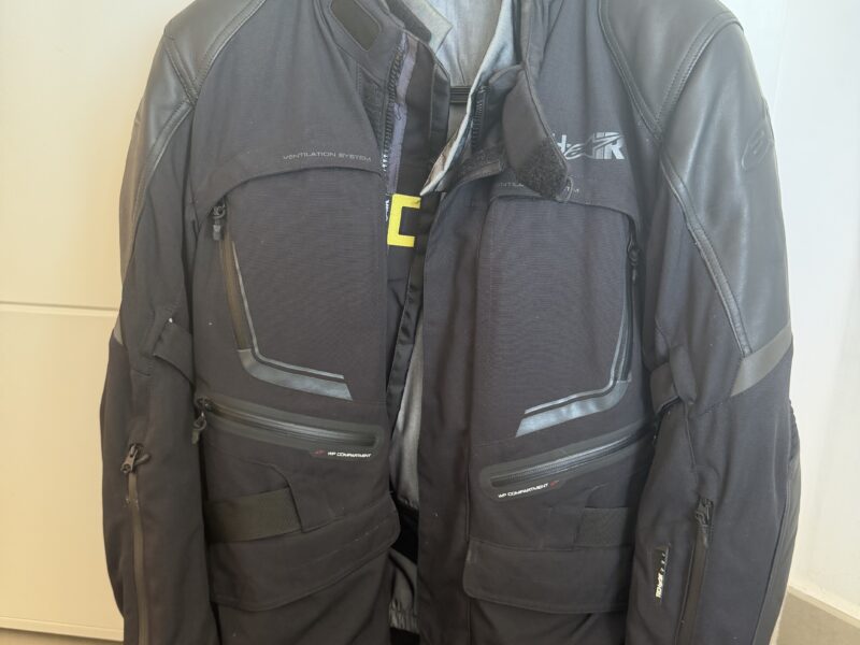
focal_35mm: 24
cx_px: 430
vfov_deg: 56.8
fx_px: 596
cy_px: 322
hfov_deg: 71.6
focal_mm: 6.76
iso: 200
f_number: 1.78
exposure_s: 1/62
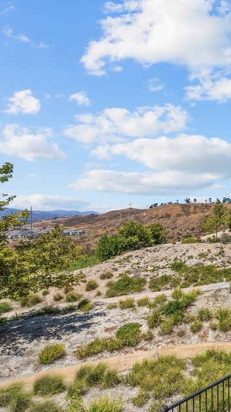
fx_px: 261
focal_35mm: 24
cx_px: 299
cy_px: 213
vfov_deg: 76.3
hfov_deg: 34.3
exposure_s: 1/250
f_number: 9
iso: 125
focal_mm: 14
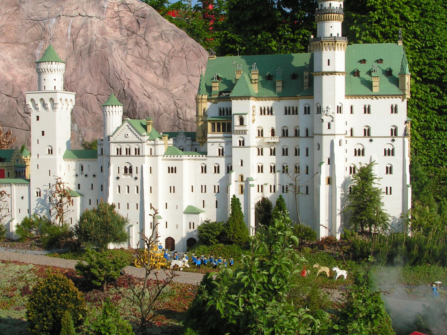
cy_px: 141
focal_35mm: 56
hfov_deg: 34.3
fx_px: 723
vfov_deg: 26.1
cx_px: 195
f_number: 5.6
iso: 50
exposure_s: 1/400
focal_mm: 7.8
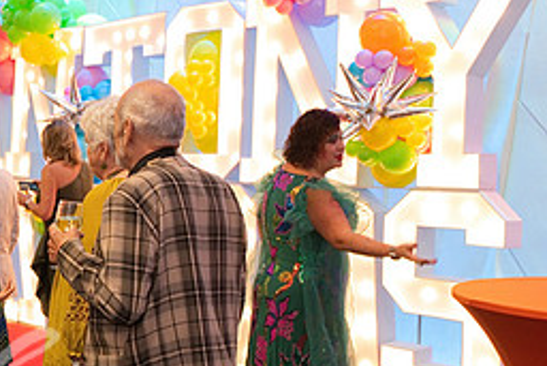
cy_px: 207
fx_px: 1034
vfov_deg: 20.0
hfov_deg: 27.0
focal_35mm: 68
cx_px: -64
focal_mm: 30
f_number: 3.2
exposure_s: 1/125
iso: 2000
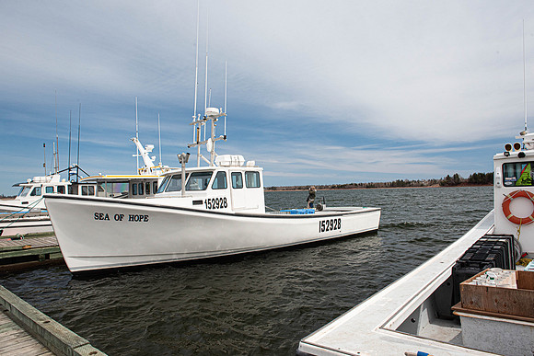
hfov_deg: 73.7
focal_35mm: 24
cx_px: 267
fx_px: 356
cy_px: 178
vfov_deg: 53.2
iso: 400
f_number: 11
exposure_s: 1/500
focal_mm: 24
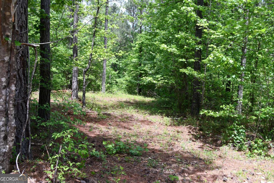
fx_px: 274
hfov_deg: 53.1
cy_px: 92
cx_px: 137
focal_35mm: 36
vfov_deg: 36.9
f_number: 5.6
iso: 200
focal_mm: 18
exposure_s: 1/250
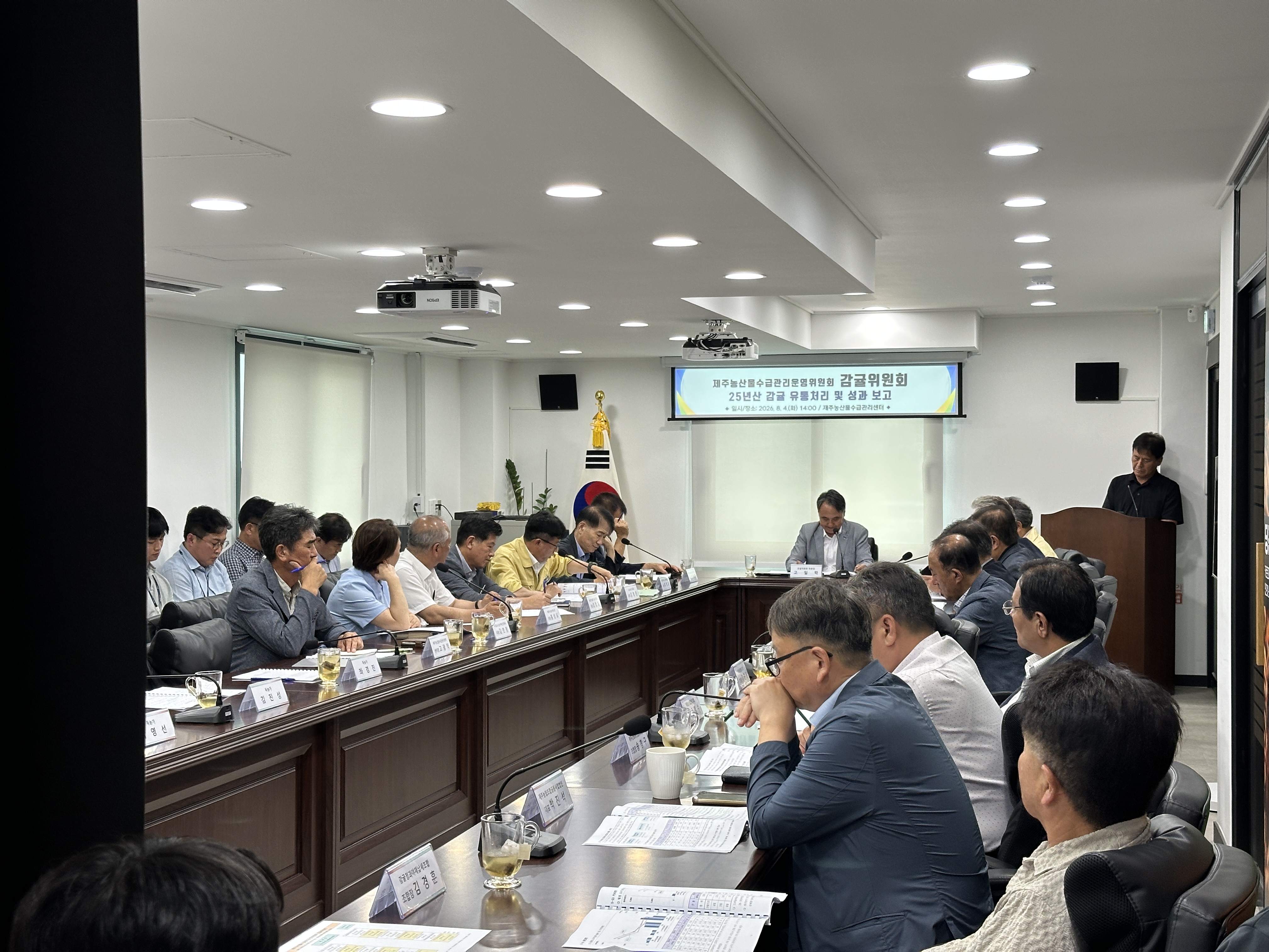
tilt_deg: -0.8
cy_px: 476
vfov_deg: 30.3
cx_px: 634
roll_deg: +0.2
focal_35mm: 48
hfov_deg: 39.7
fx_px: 1760
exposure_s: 1/120
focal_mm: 6.86
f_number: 1.78
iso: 100
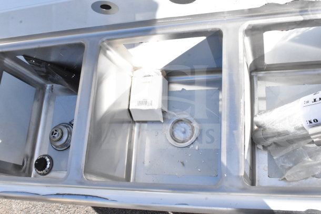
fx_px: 334
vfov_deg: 35.5
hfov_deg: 51.3
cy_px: 107
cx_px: 160
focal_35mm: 38
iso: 6400
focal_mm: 25
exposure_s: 1/1600
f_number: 20
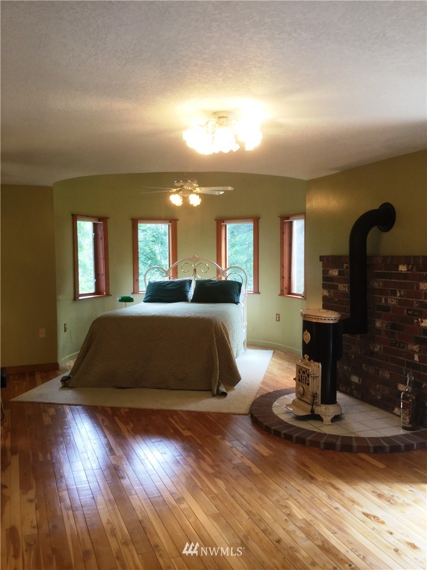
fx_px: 510
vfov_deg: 58.4
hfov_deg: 45.4
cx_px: 214
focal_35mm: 31
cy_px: 285
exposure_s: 1/30
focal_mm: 3.3
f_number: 2.4
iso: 40
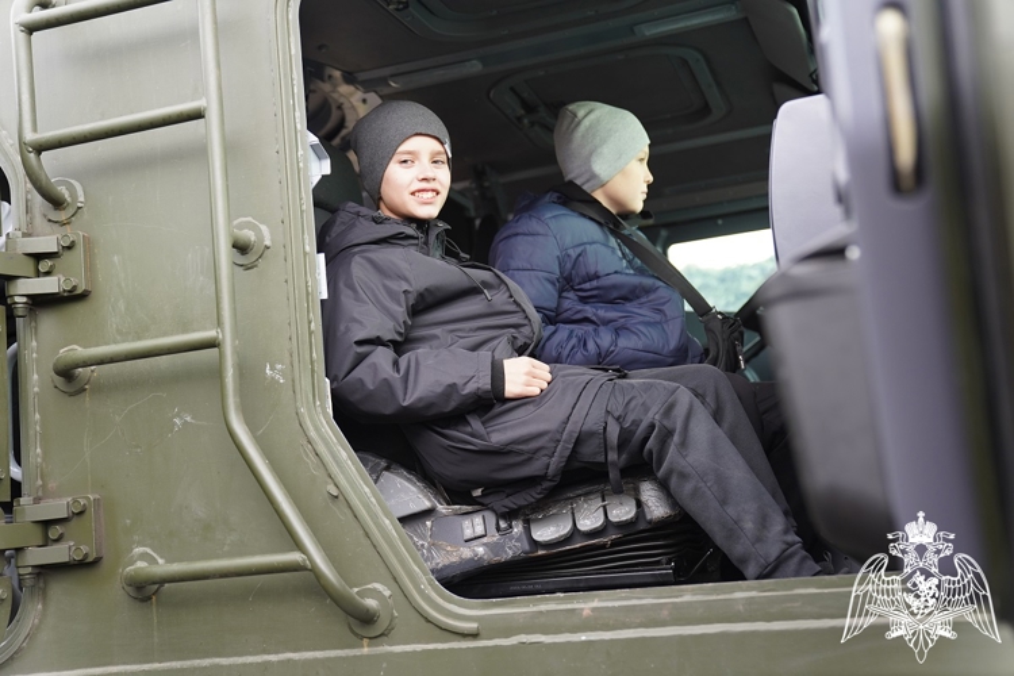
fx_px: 1239
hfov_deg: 44.5
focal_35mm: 44
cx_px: 507
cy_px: 338
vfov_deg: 30.5
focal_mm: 44
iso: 500
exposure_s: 1/250
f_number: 2.8
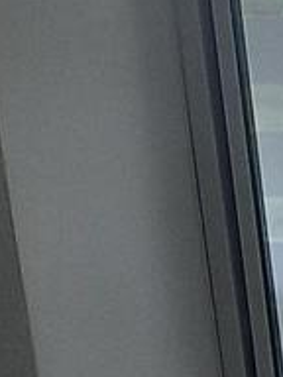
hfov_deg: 6.4
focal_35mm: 200
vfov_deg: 8.5
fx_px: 2180
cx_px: 1016
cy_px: 1058
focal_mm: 4.6
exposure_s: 1/60
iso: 50
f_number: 2
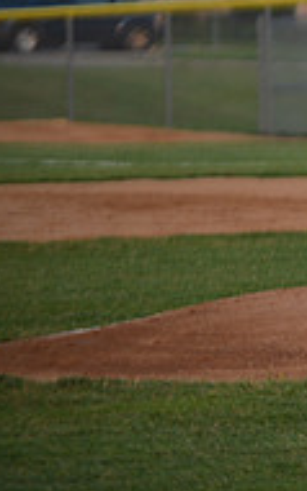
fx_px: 8327
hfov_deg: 2.1
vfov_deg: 3.4
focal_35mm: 623
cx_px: 735
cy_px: 23
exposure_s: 1/1250
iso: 200
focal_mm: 200
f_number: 2.8
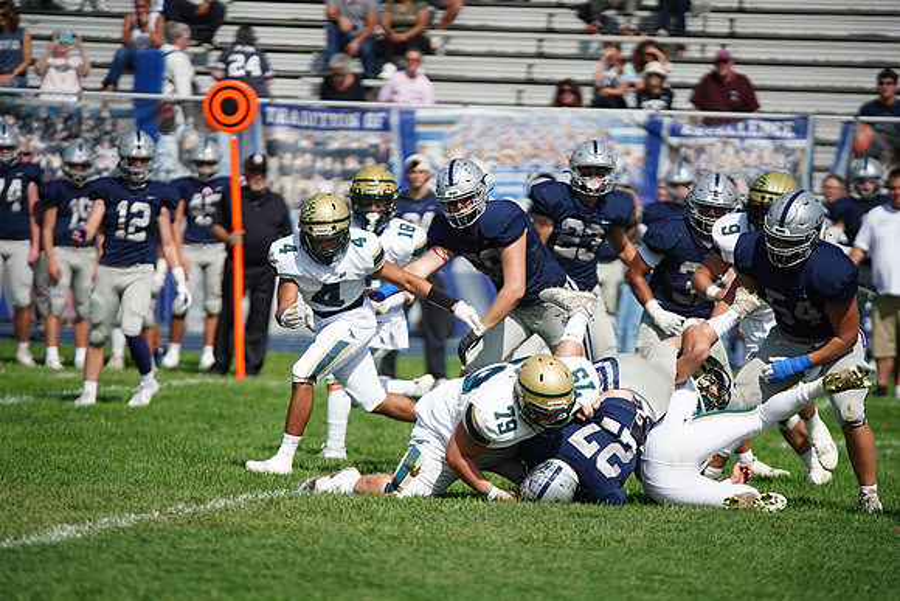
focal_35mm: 300
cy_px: 300
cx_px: 450
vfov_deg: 4.6
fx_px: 7501
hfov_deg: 6.9
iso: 500
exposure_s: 1/8000
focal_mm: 300
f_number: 2.8
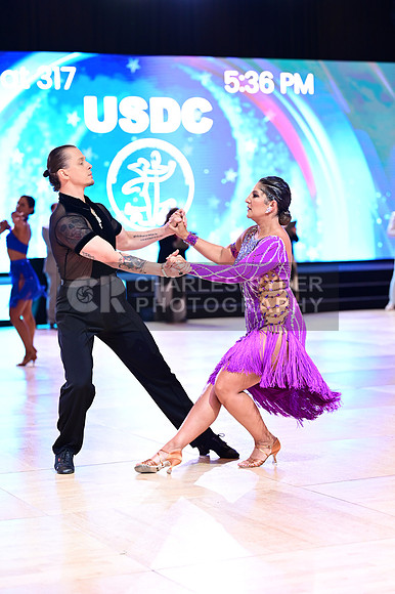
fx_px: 1368
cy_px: 297
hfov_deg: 16.4
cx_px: 198
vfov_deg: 24.5
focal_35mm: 83
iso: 2000
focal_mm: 83
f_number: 2.8
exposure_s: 1/400
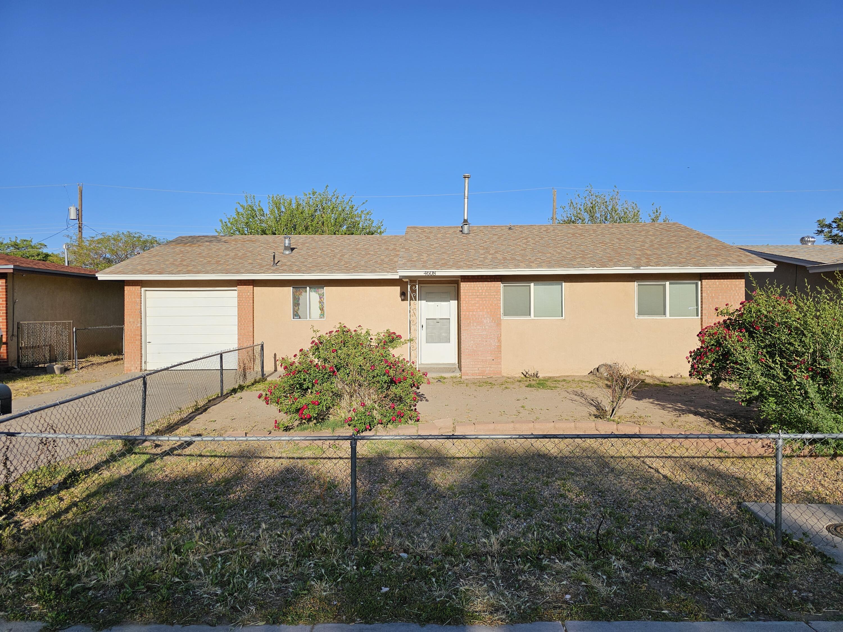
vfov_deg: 58.9
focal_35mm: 23
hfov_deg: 73.9
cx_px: 422
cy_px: 316
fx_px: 560
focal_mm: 6.3
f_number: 1.7
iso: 16
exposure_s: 1/1513
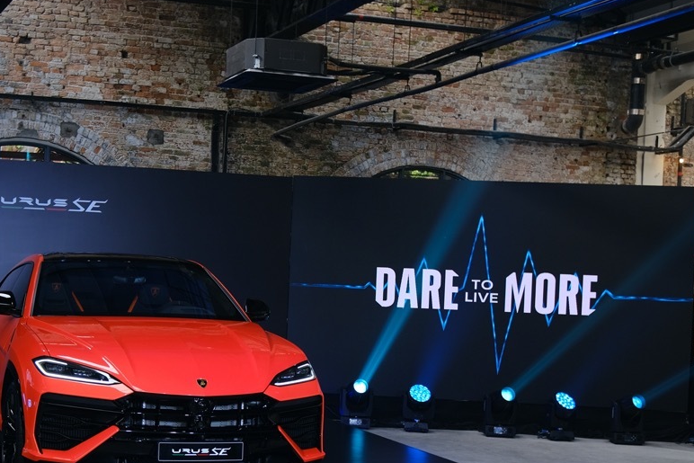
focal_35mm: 58
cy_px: 298
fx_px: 1118
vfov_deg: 23.3
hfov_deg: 33.8
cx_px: 171
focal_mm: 23
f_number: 2.5
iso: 250
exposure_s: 1/160
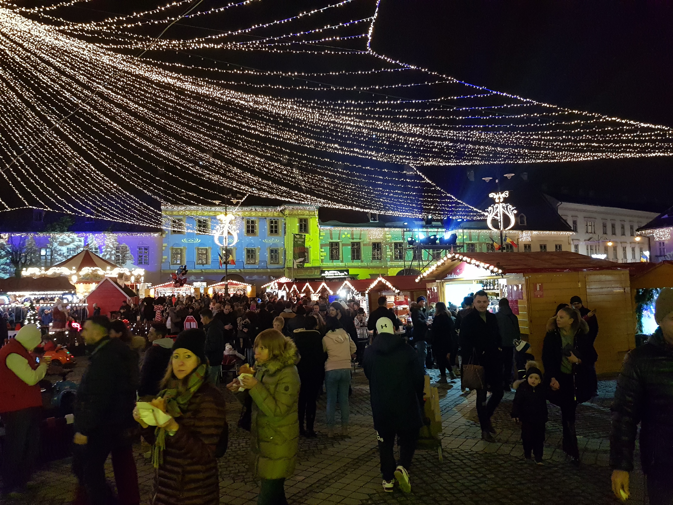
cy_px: 252
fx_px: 505
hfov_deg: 67.3
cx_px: 336
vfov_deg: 53.1
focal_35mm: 26
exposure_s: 1/40
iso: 640
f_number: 1.7
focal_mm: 4.2
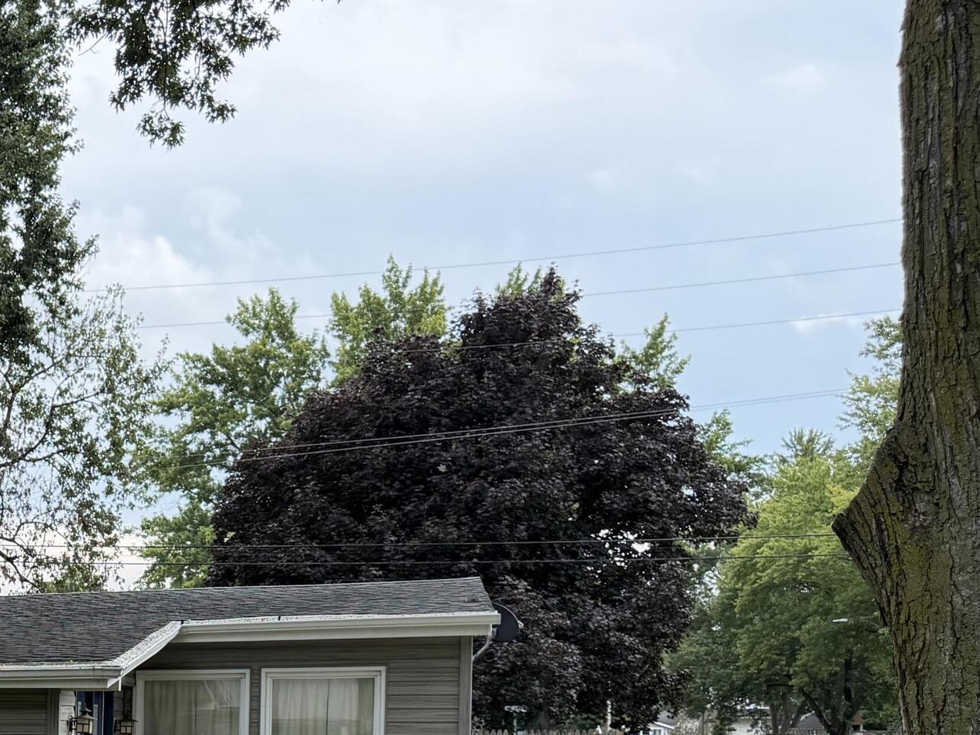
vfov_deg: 23.7
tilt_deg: -2.6
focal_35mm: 58
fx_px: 1642
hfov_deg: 28.8
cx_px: -200
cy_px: 804
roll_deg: -0.4
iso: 100
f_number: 1.78
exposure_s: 1/1493
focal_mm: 6.76
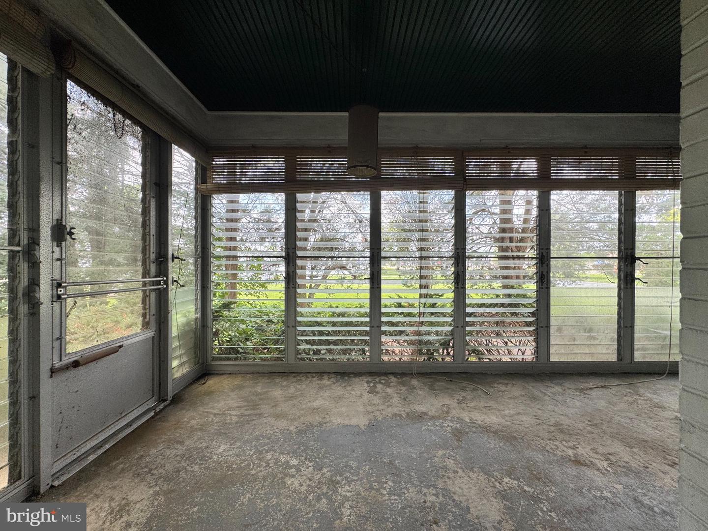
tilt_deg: -0.9
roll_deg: -0.2
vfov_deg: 85.7
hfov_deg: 102.1
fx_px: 286
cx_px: 354
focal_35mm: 14
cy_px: 266
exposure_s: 1/99
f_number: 2.2
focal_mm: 2.22
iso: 50
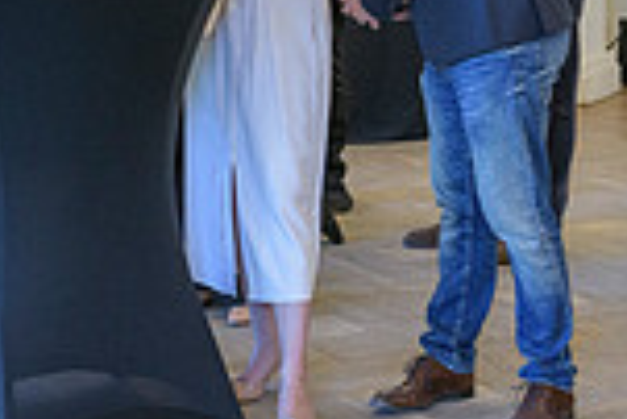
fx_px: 2336
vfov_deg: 10.1
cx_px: 212
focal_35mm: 134
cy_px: -118
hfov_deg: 15.3
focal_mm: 35
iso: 1600
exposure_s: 1/80
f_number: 4
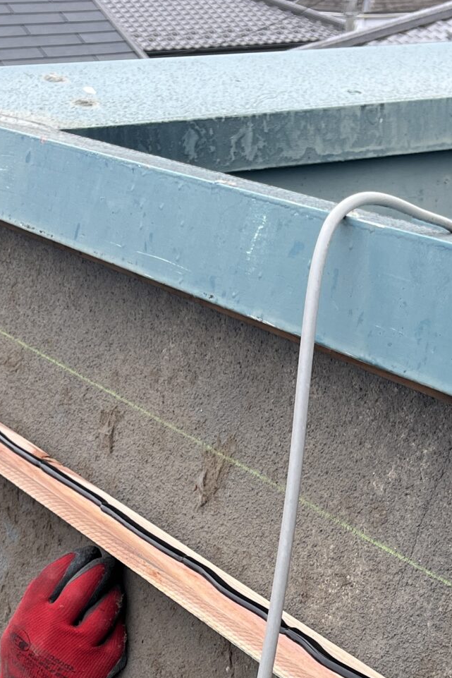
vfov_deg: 26.9
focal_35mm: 72
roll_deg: +0.8
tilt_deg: -27.4
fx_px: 1355
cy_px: 636
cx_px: 274
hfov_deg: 18.9
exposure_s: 1/959
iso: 50
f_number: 1.6
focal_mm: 5.1
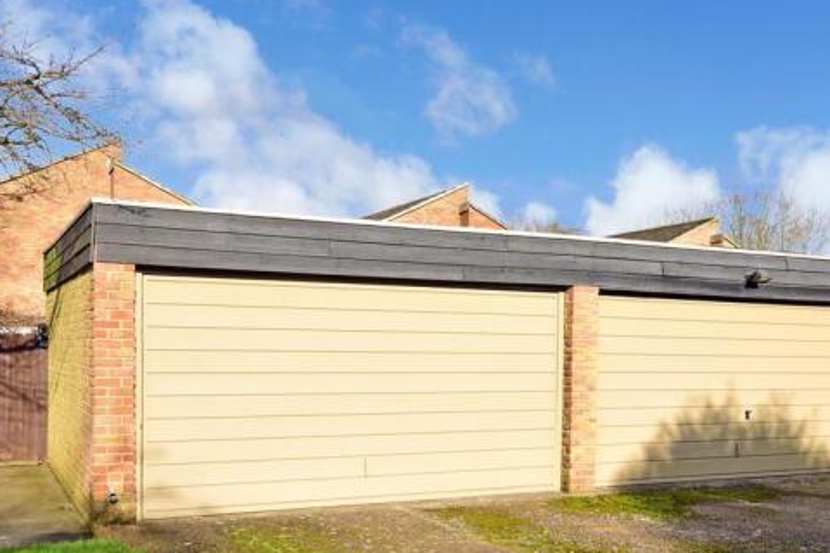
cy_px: 365
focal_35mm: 41
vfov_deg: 32.4
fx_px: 945
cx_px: 437
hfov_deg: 47.4
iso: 400
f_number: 18
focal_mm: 20
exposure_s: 1/200
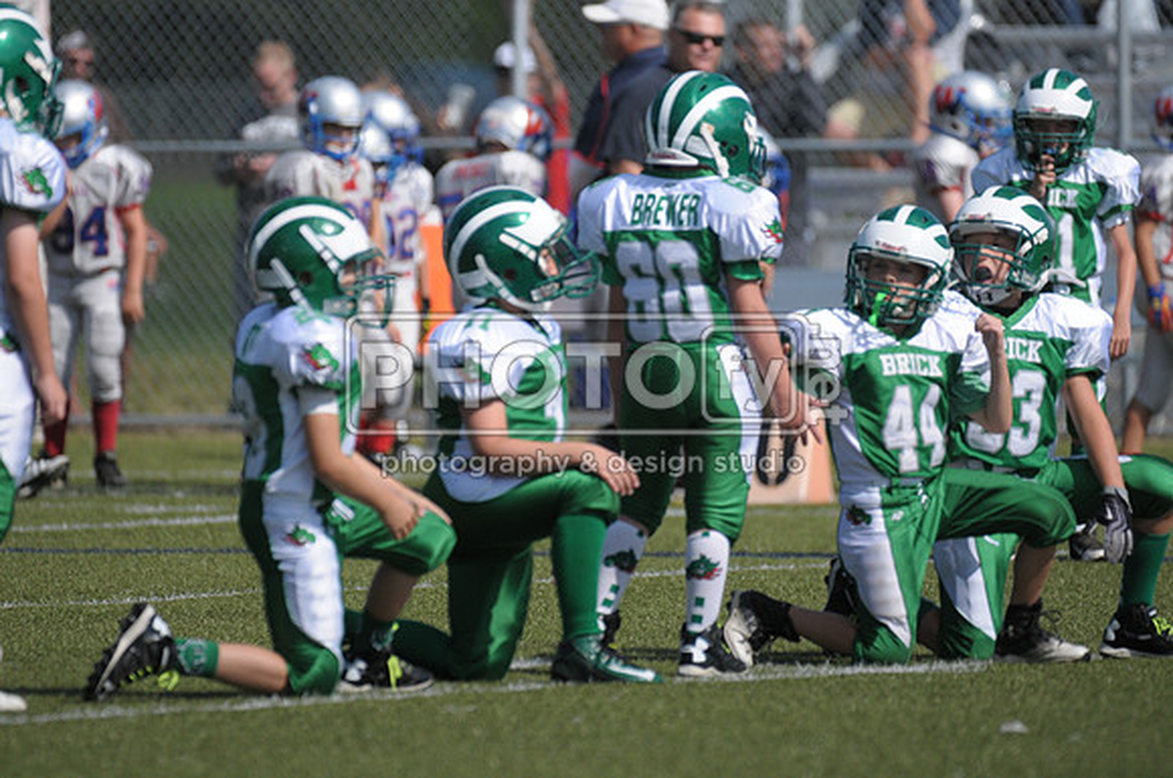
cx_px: 586
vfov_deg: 2.7
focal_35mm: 510
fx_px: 16594
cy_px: 389
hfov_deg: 4.0
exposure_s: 1/6400
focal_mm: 340
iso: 640
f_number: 4
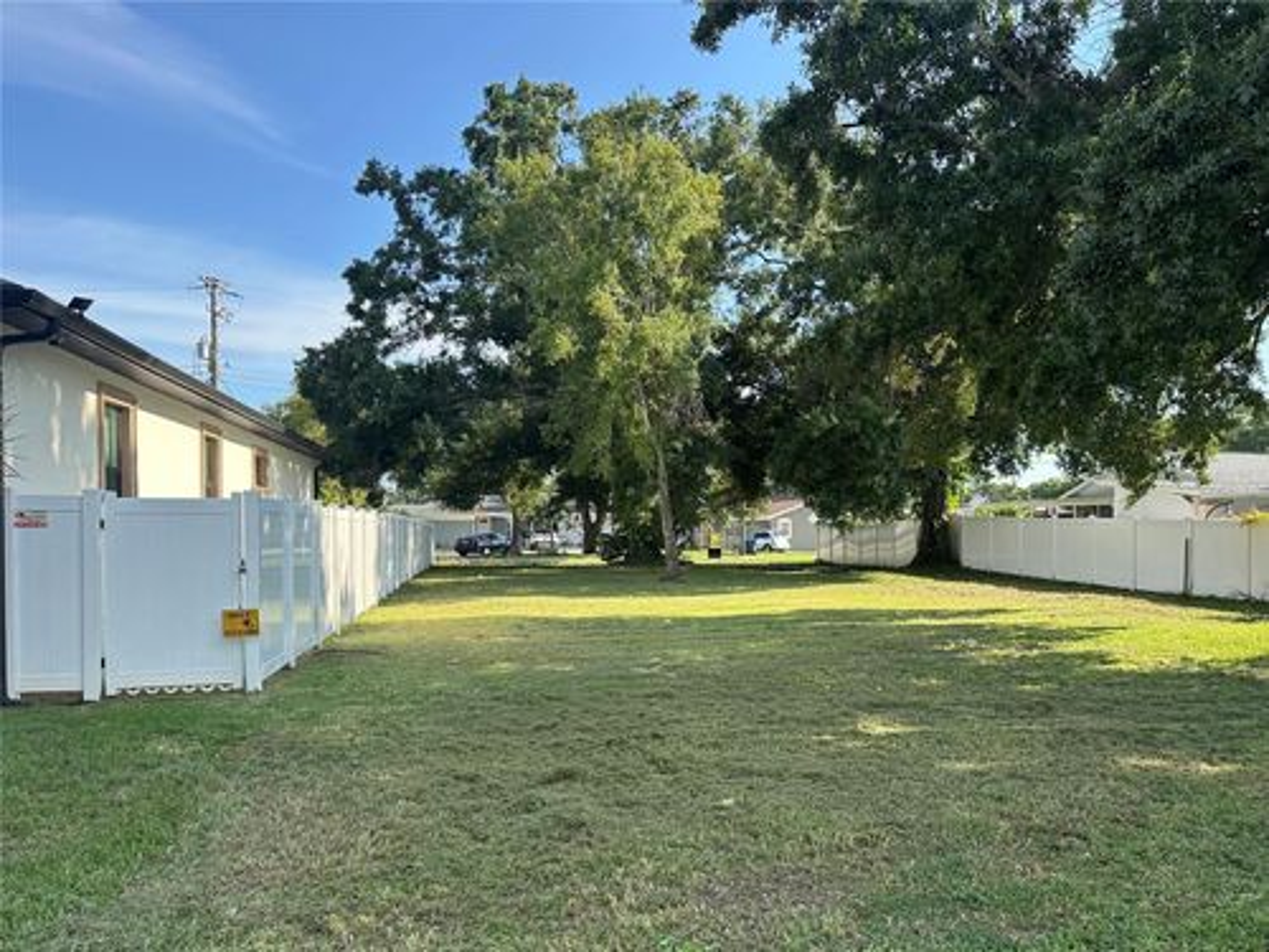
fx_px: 880
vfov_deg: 56.8
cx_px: 634
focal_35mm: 24
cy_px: 476
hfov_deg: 71.6
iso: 80
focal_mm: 6.86
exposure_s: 1/1241
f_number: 1.78
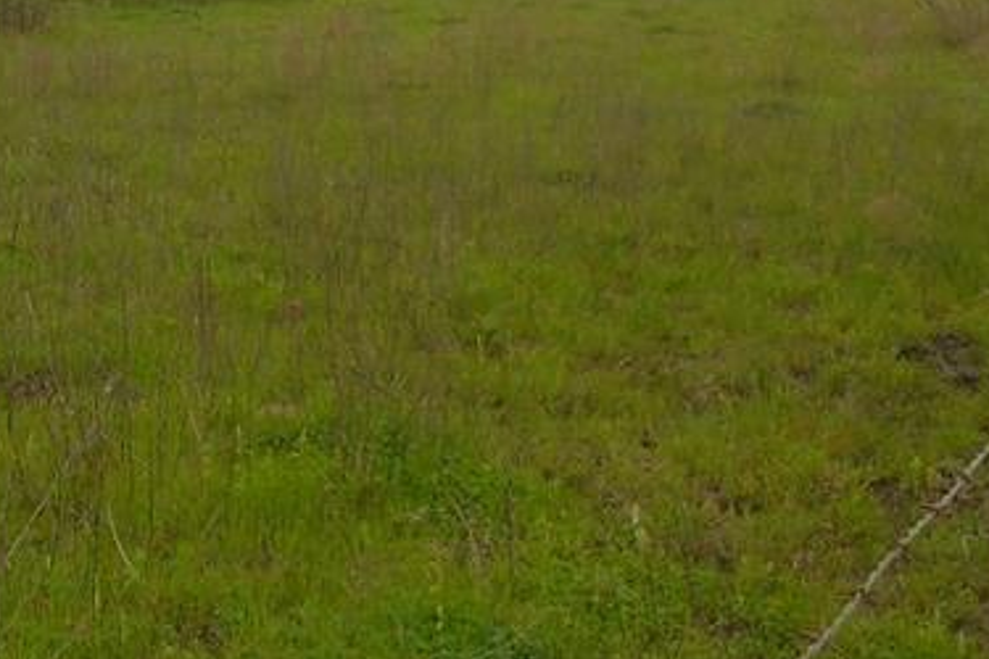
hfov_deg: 26.7
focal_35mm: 71
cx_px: -34
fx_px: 1950
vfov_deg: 19.1
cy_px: 161
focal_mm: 4.5
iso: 125
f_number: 3.3
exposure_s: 1/800
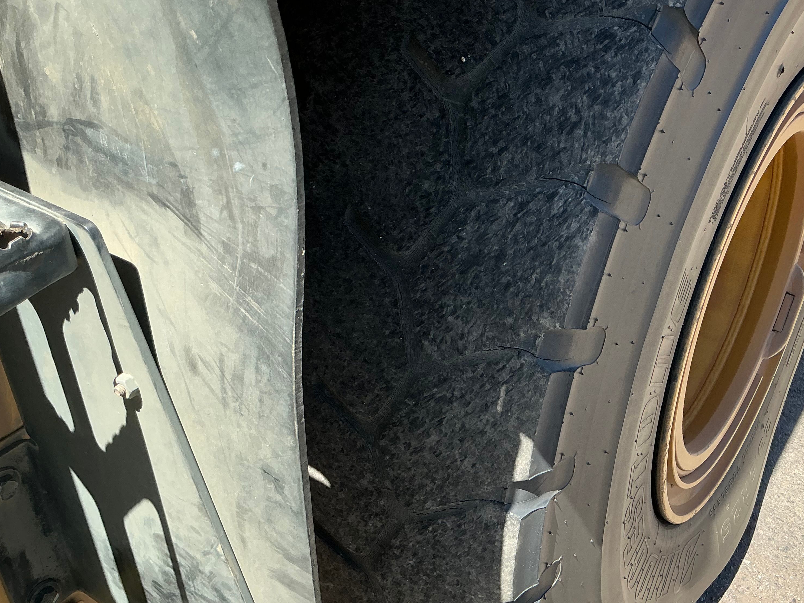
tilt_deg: -34.3
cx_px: 517
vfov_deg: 37.7
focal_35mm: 38
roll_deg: -1.6
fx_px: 883
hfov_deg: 48.4
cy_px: 293
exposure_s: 1/759
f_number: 1.8
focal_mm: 3
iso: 25
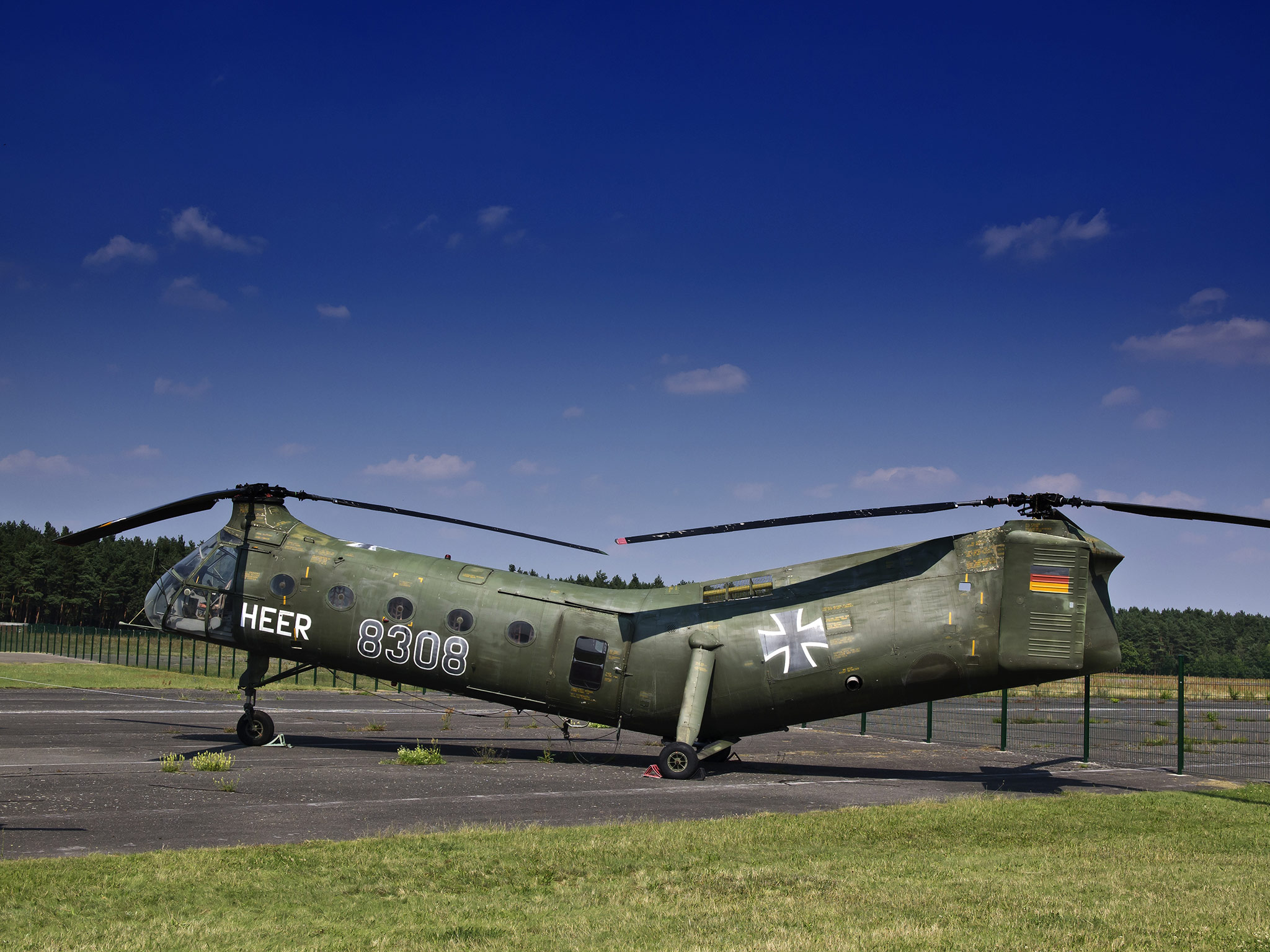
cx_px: 635
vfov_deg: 29.1
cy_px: 476
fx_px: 1834
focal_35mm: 50
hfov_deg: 38.2
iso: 200
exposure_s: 1/640
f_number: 8
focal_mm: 25
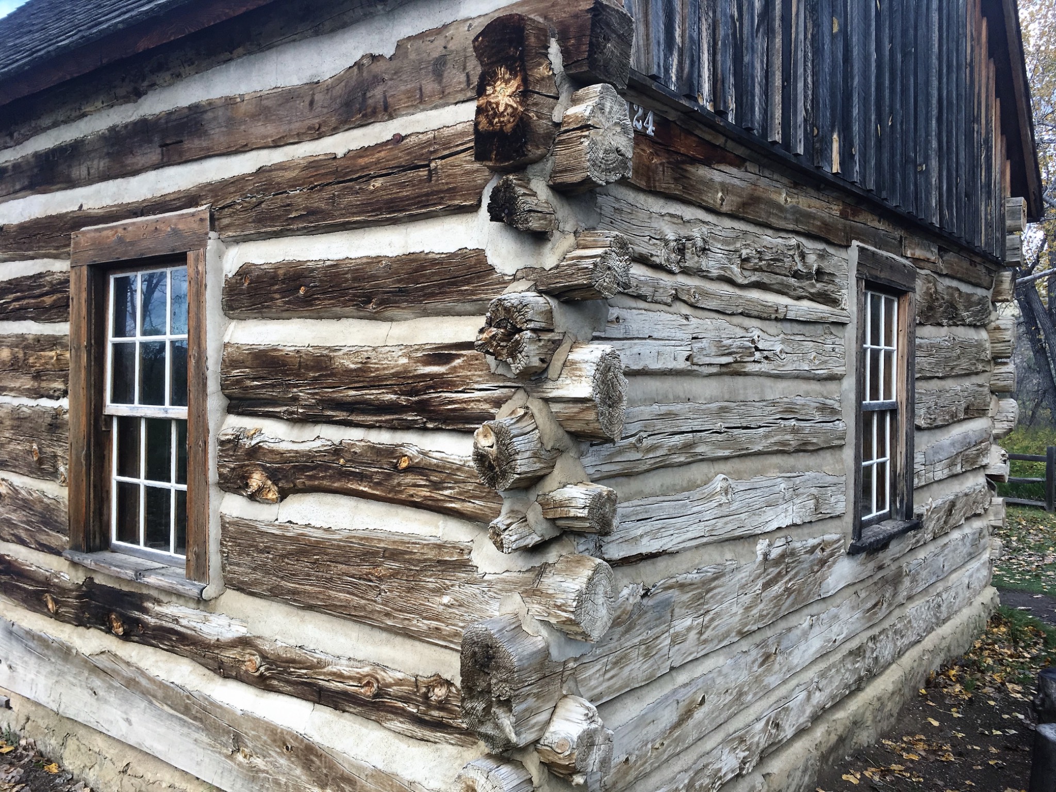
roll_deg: -0.3
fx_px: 885
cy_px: 396
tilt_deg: -2.8
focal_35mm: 29
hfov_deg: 61.7
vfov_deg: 48.2
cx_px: 528
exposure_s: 1/425
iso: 25
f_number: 2.2
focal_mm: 4.15
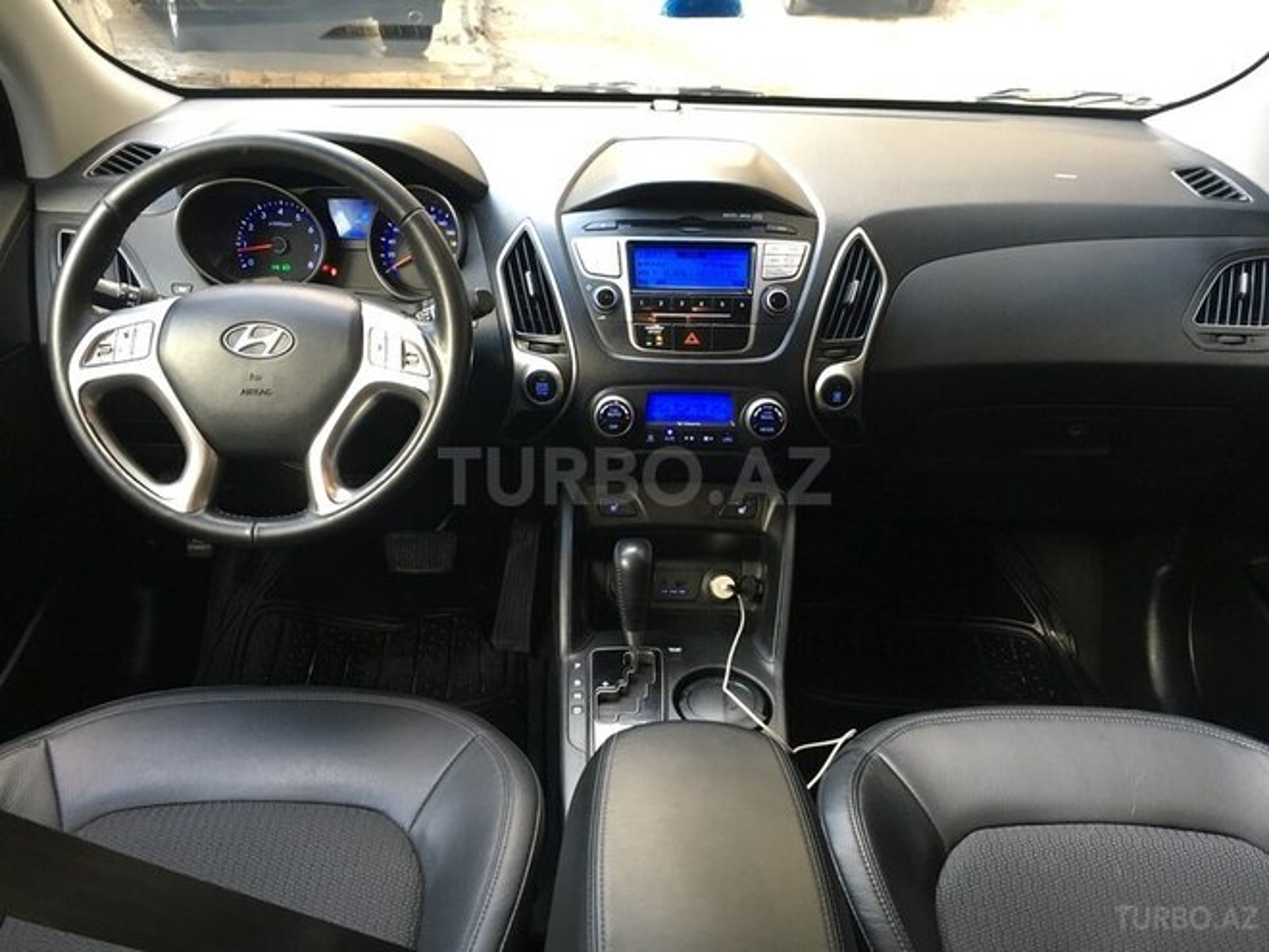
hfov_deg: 61.7
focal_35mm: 29
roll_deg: -0.1
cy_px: 476
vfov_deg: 48.2
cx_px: 634
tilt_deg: -28.6
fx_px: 1063
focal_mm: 4.15
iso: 125
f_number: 2.2
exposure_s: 1/33
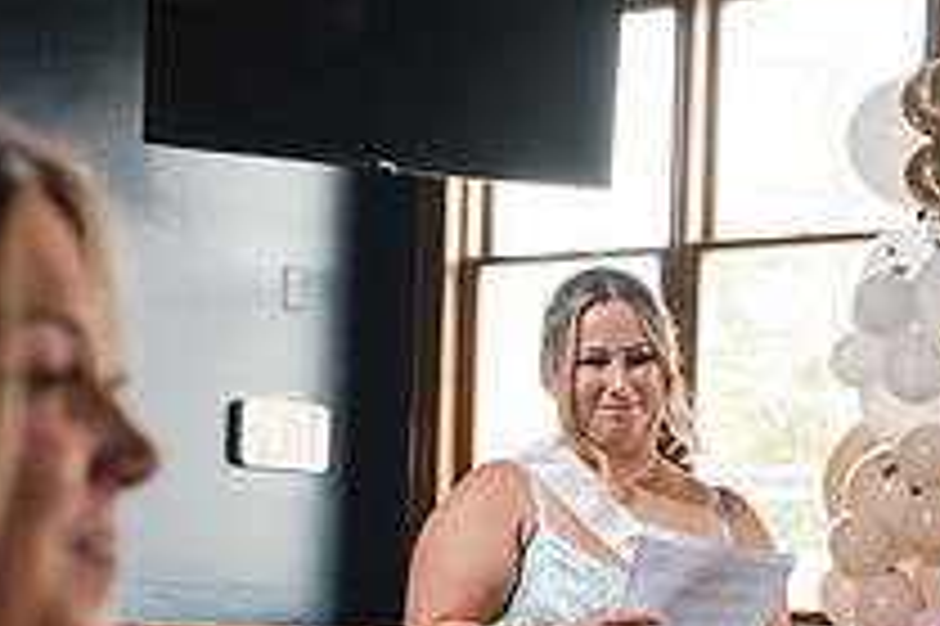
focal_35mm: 136
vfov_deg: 9.9
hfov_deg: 15.0
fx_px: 3548
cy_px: 831
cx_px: 729
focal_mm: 49
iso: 1000
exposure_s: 1/250
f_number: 4
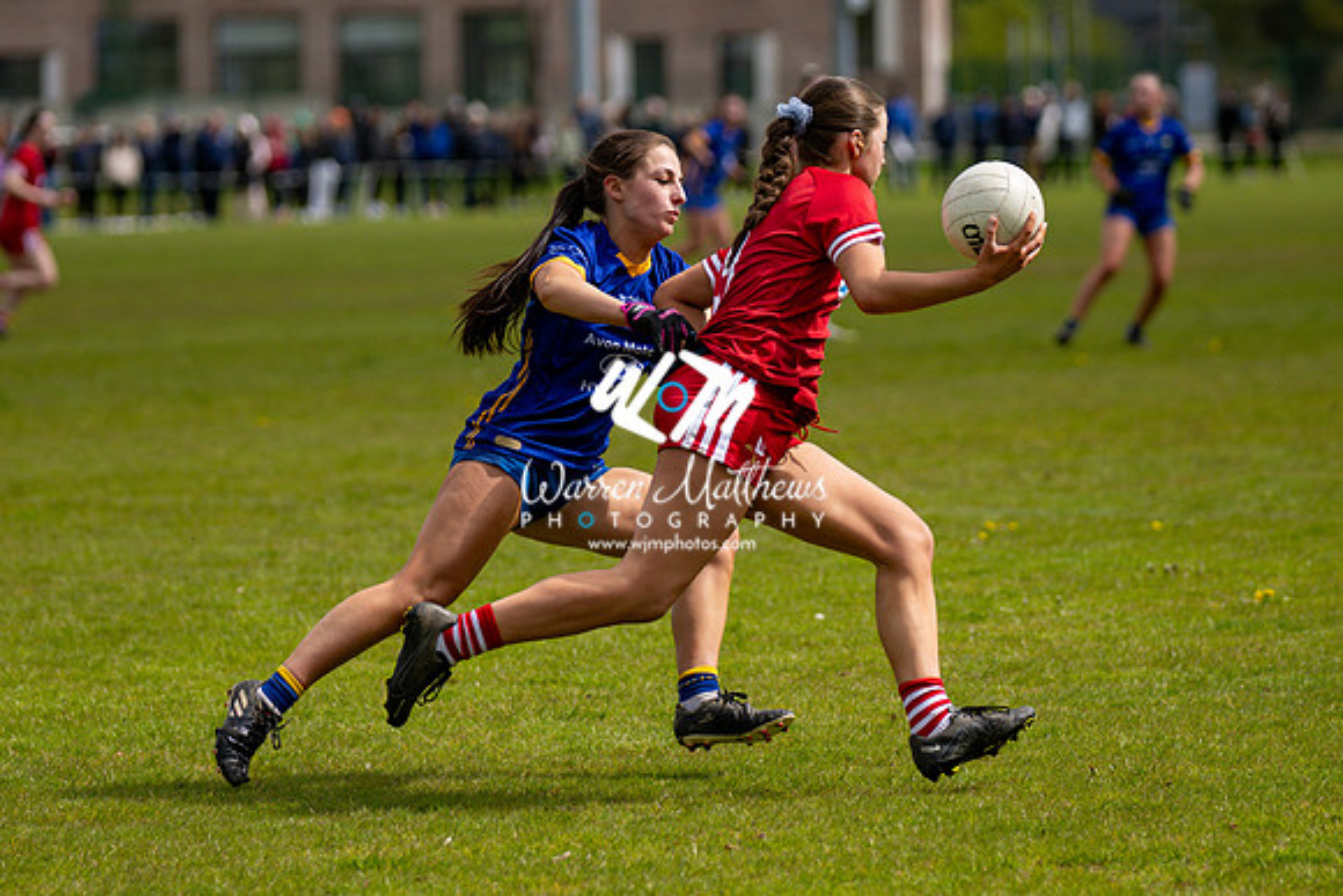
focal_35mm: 222
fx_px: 8278
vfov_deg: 6.2
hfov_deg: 9.3
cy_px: 417
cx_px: 662
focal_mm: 155
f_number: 2.8
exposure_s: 1/6400
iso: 360
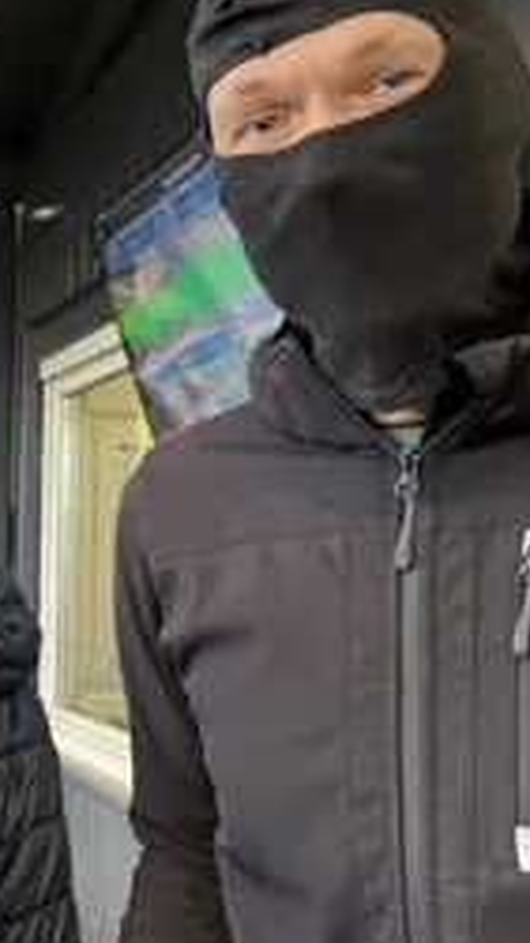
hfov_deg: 21.4
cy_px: 470
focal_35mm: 50
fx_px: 1250
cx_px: -177
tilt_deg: +6.8
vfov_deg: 41.3
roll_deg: -2.2
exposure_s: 1/50
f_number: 1.78
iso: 160
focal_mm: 6.76
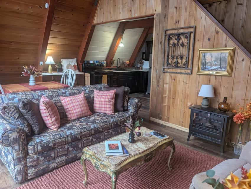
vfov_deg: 56.9
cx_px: 126
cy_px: 94
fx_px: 174
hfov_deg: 71.5
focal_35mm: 24
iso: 584
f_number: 1.7
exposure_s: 1/278
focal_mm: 6.9
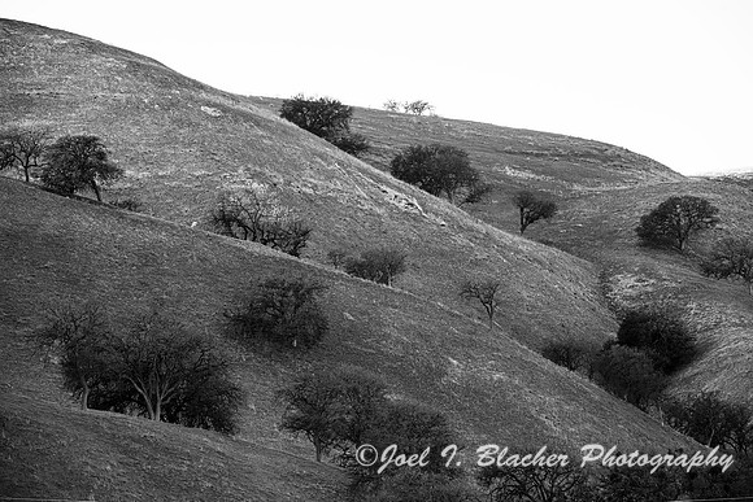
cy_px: 251
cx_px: 376
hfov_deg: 10.3
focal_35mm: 200
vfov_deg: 6.9
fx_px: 4184
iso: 800
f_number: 8
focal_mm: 200
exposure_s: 1/250
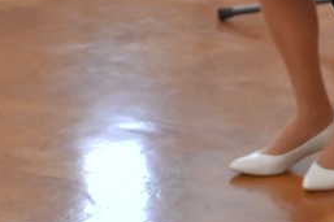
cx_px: 153
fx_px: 2336
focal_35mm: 252
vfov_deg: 5.3
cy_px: -253
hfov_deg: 8.2
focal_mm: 40
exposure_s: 1/323
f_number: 4
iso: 1600
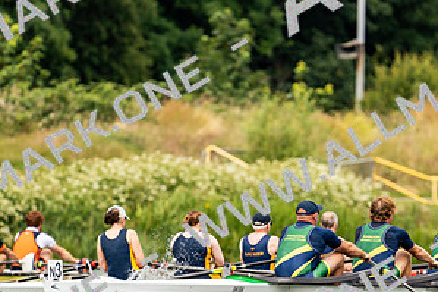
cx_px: 363
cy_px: 252
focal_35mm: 1165
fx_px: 14166
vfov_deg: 1.2
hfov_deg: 1.8
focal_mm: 600
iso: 320
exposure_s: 1/2000
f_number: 6.3
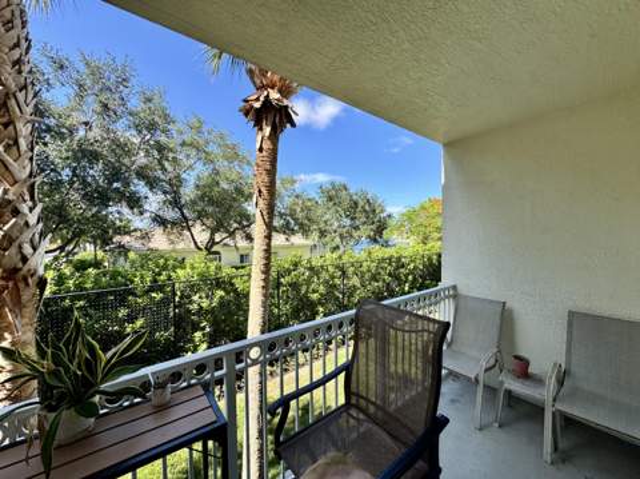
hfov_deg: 102.1
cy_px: 240
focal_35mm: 14
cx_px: 320
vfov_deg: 85.6
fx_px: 259
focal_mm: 2.22
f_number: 2.2
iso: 50
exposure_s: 1/858
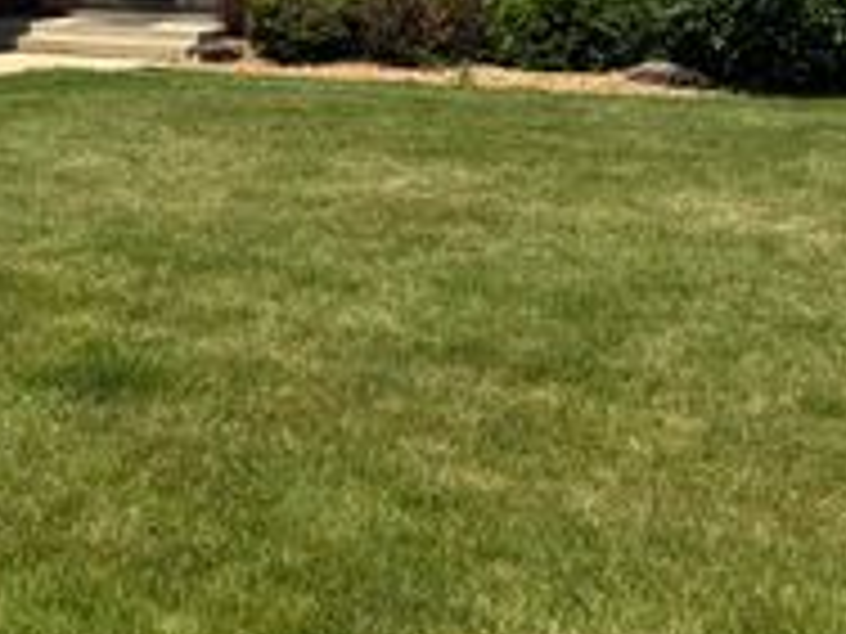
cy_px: -182
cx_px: 63
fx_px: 1564
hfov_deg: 28.9
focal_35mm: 64
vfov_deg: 20.9
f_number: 1.78
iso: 80
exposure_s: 1/4310
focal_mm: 6.76
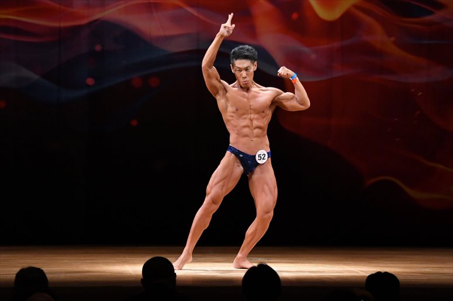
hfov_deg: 9.5
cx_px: 226
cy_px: 150
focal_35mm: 217
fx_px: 2729
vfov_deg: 6.3
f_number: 5.6
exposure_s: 1/400
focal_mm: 145
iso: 4000
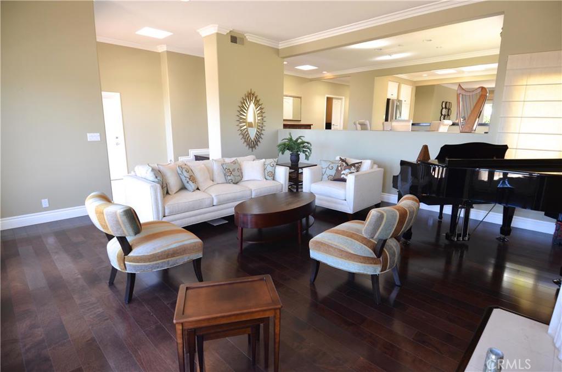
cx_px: 281
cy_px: 186
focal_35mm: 18
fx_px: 280
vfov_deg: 67.1
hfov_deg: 90.1
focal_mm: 12
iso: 400
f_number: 4
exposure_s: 1/80
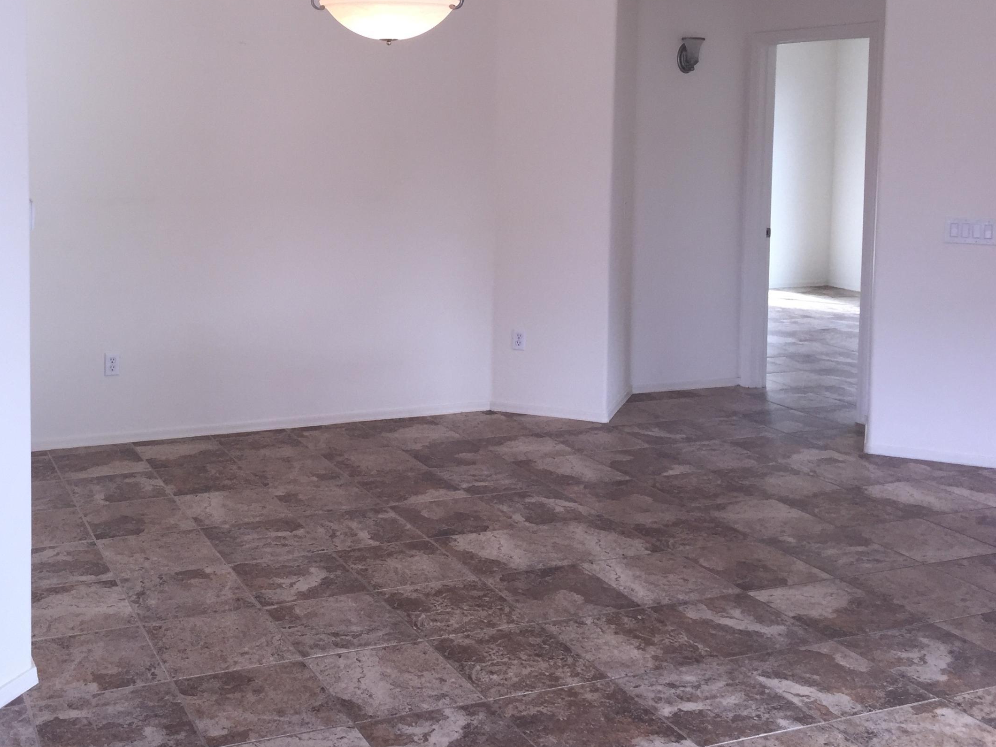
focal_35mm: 41
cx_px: 305
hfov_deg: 44.9
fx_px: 1180
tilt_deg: -4.6
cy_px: 229
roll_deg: -0.8
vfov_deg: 34.7
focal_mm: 4.15
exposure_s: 1/60
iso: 40
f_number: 2.2
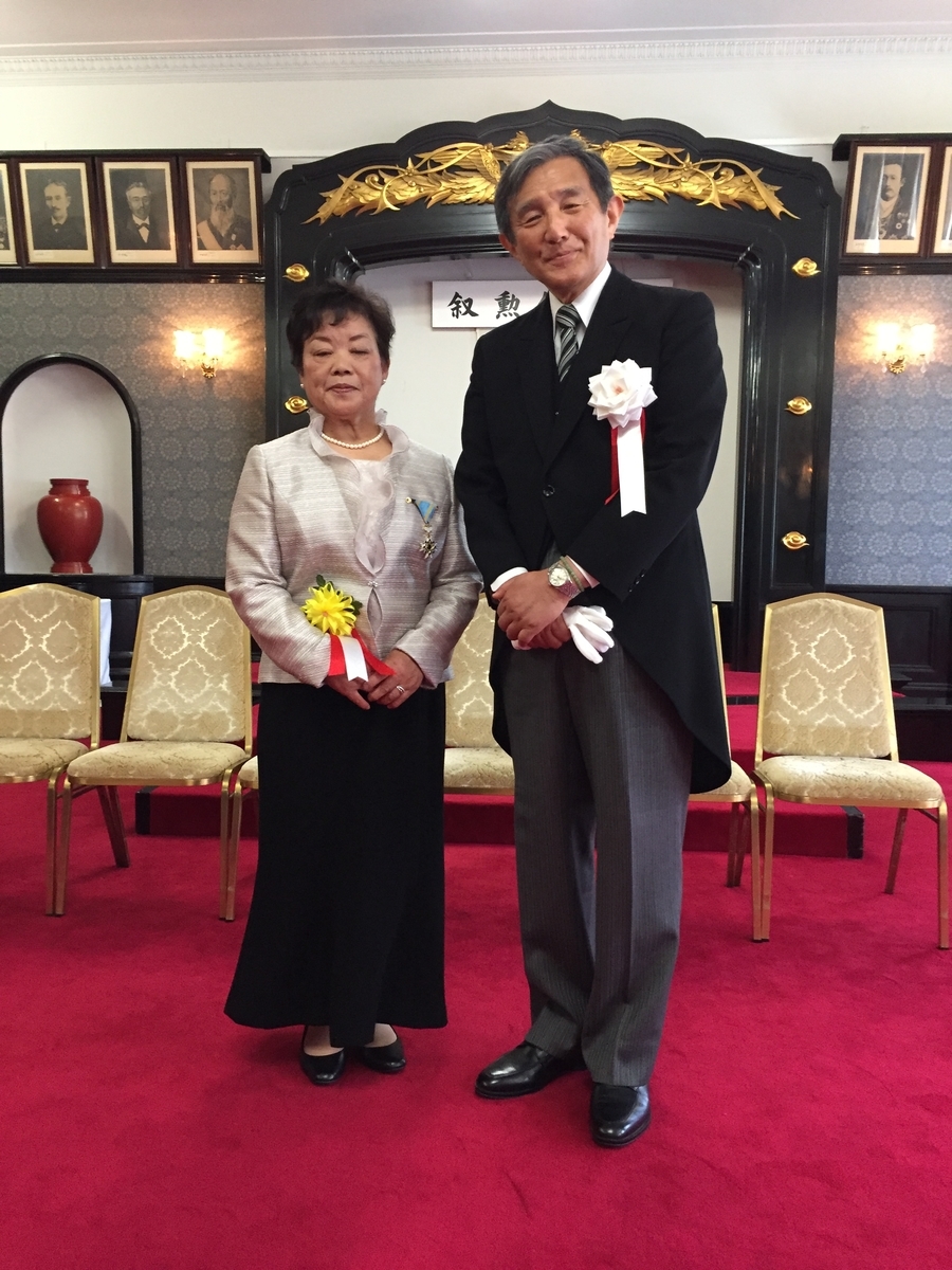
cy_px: 635
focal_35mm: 29
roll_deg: -0.5
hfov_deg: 48.2
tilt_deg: -0.5
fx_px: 1063
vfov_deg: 61.7
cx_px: 476
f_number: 2.2
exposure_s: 1/30
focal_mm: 4.15
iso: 200
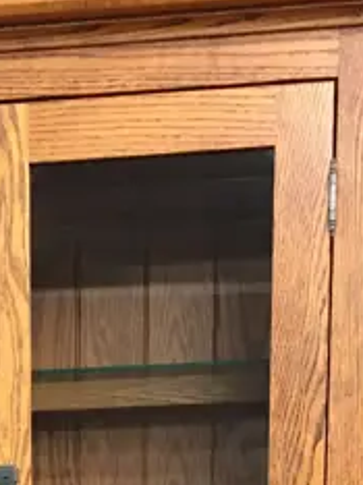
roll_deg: +0.9
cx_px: -112
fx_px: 1779
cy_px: 953
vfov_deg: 13.4
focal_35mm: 127
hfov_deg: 11.3
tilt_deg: -9.1
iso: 80
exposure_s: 1/17
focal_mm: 4.15
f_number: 2.2
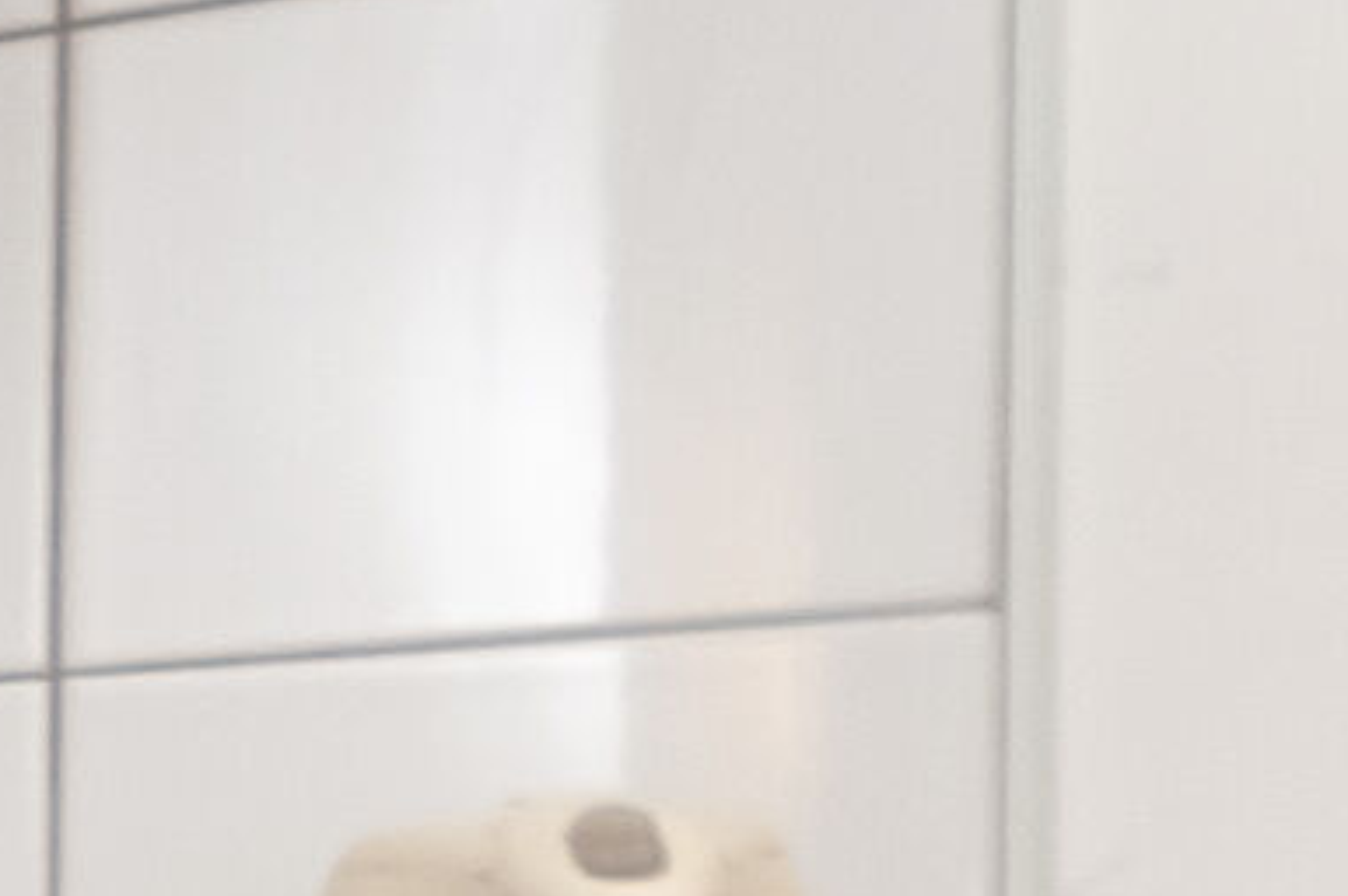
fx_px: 4078
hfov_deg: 9.4
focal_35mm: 109
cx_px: -3470
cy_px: 1225
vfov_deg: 12.1
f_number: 4.5
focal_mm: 10
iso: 250
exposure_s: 1/60
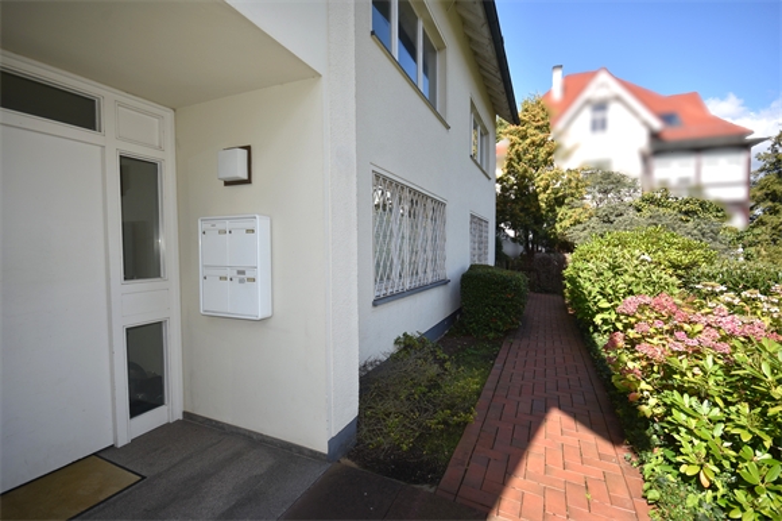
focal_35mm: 15
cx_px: 391
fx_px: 326
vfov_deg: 77.3
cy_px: 260
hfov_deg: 100.4
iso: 100
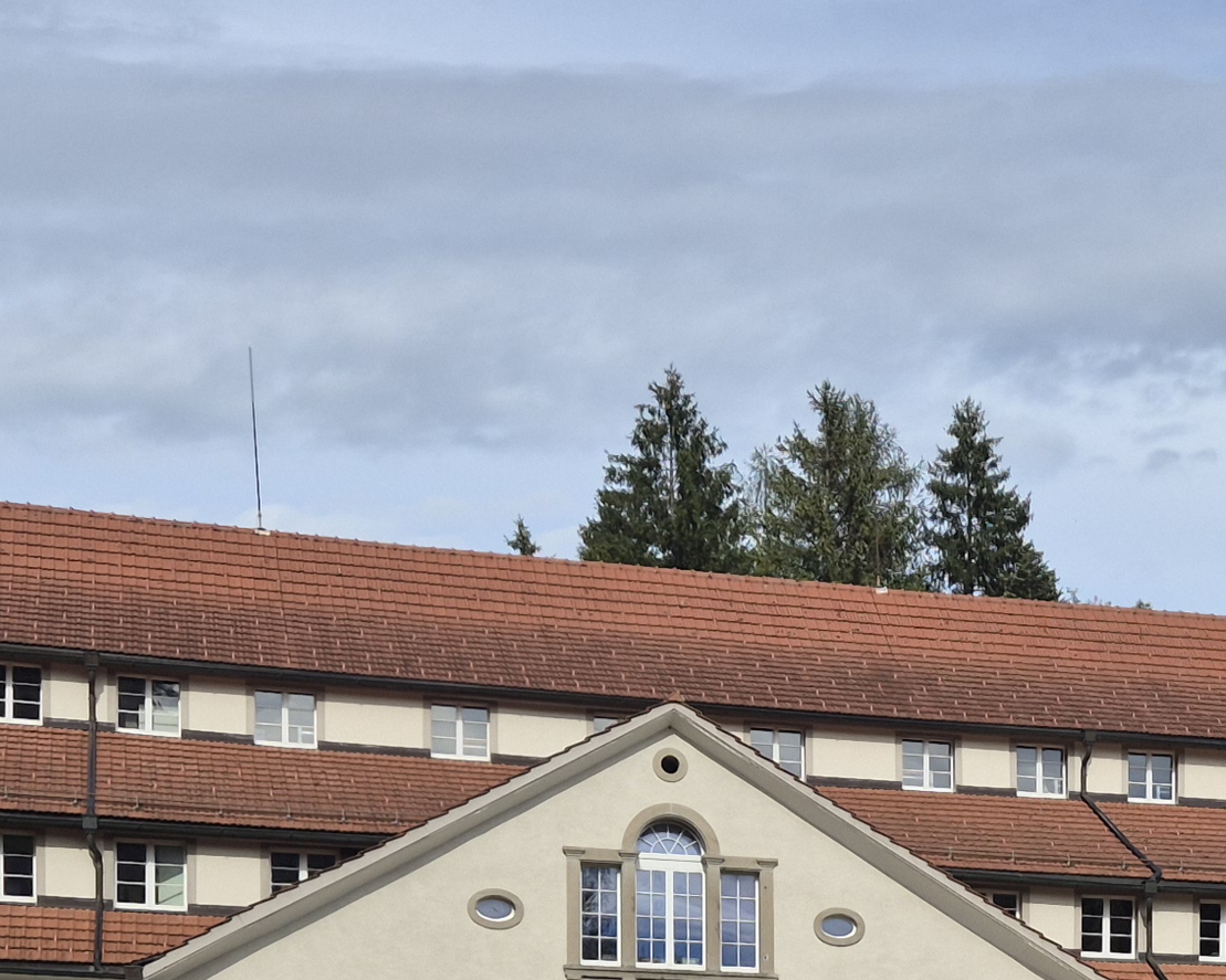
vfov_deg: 17.9
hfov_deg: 22.7
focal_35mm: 81
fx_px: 2939
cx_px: 1224
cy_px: 1231
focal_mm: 5.4
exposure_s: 1/2264
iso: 25
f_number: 1.8
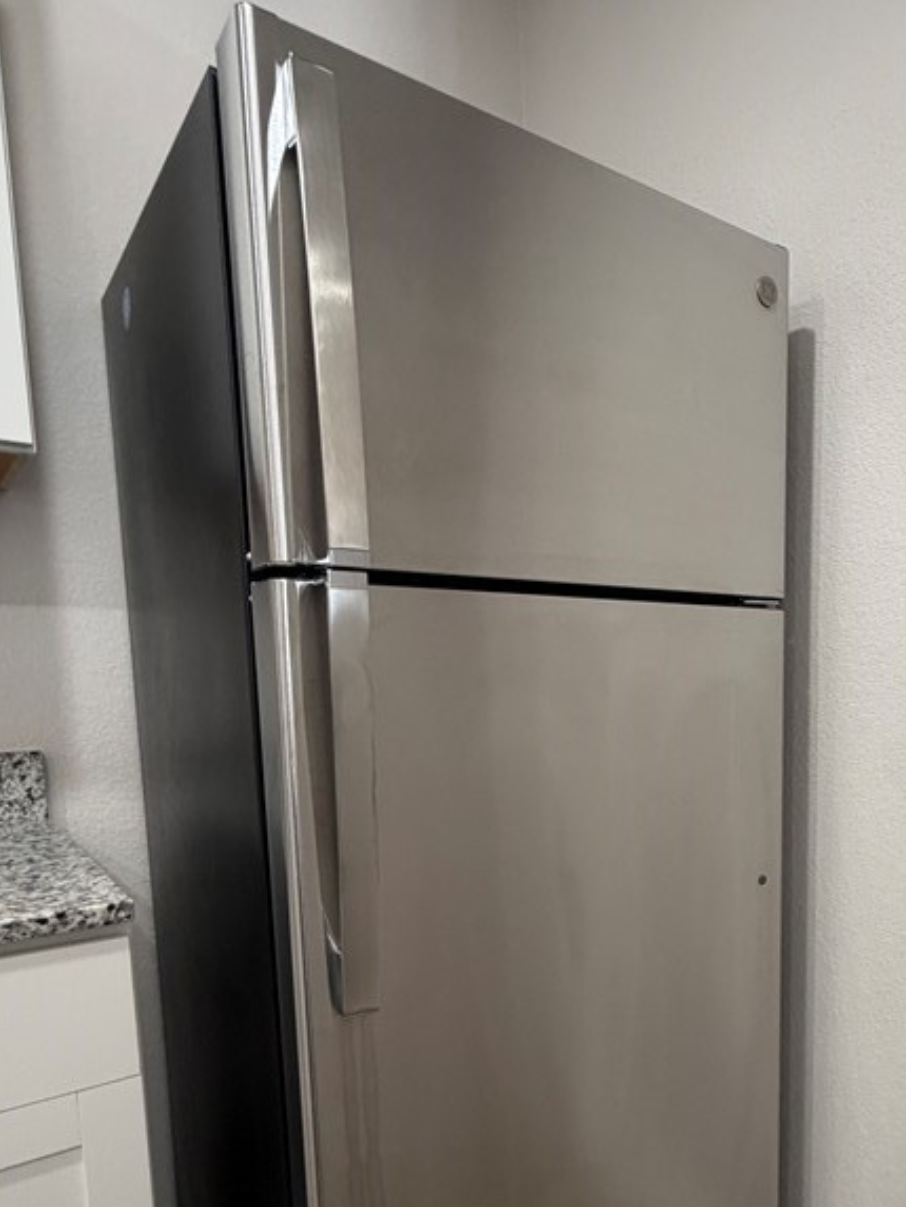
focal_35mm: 25
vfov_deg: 67.7
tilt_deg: -8.3
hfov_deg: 53.0
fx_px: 872
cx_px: 655
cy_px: 792
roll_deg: -0.3
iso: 250
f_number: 2.2
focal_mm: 2.22
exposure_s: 1/120
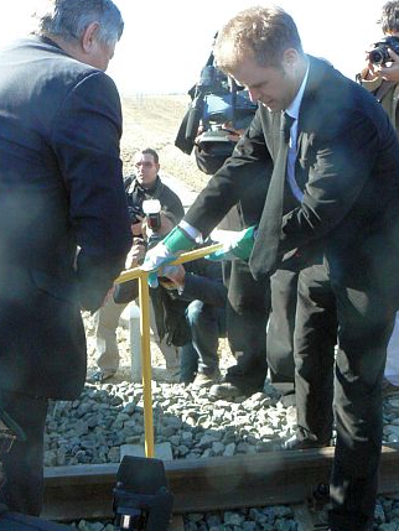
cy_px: 258
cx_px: 203
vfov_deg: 47.8
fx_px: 599
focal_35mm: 39
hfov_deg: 36.8
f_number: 5.6
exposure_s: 1/400
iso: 400
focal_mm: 6
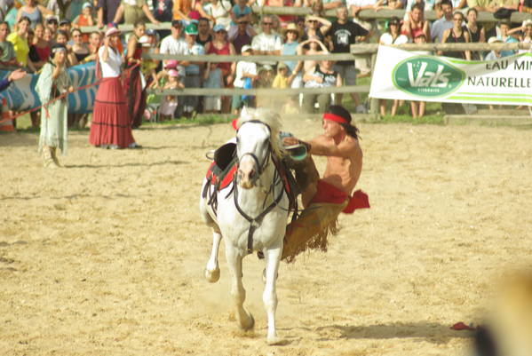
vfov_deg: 4.2
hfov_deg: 6.2
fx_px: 4883
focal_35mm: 330
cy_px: 178
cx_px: 266
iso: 100
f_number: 4.5
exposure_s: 1/250
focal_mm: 220
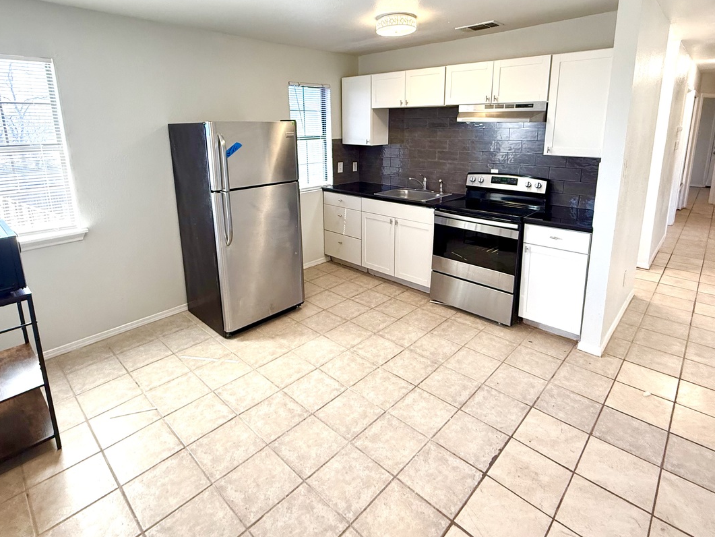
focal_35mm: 19
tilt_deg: -10.3
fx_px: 392
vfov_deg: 67.7
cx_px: 359
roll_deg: +0.9
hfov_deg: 84.7
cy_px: 204
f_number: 2.2
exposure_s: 1/120
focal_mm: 2.22
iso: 250
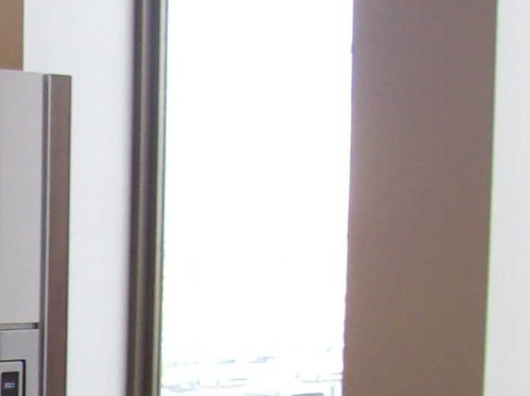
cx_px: -346
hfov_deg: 13.8
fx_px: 2004
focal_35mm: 131
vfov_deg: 11.1
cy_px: 465
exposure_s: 1/64
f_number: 2.7
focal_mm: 6
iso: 80
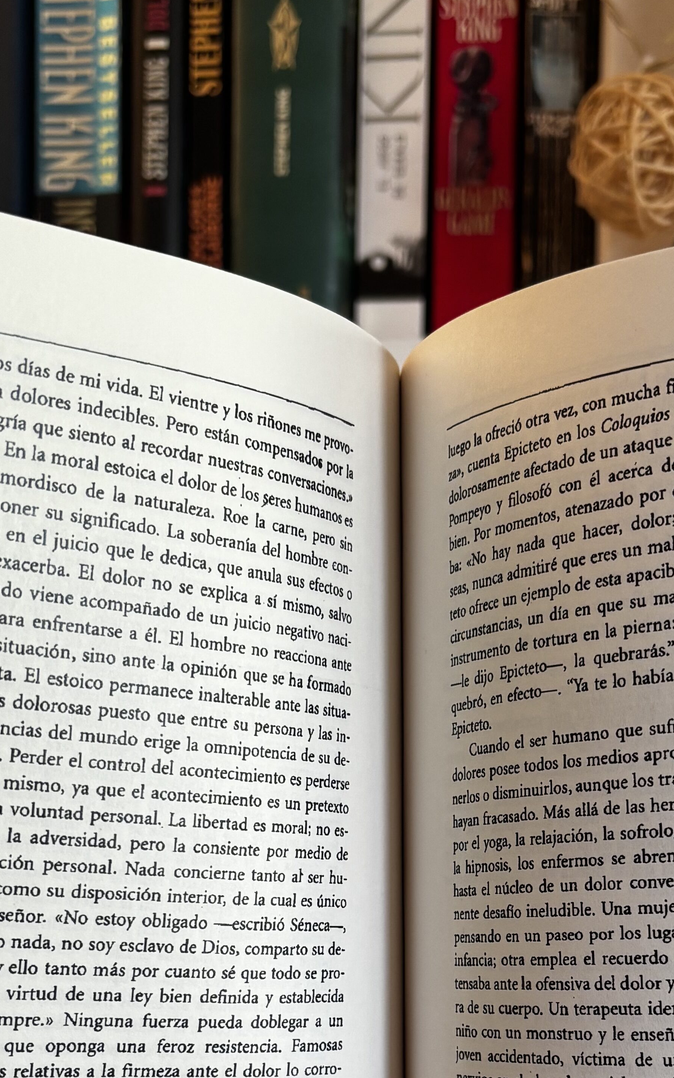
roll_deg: -1.3
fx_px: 1616
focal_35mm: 55
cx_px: 387
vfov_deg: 35.7
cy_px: 861
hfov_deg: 23.5
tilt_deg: -6.2
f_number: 1.6
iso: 80
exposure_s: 1/50
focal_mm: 5.96
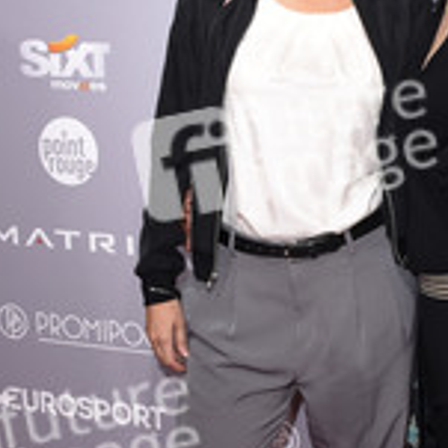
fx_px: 1186
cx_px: 371
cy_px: 300
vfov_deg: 21.3
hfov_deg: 21.1
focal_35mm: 81
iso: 250
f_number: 6.3
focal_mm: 24
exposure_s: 1/125
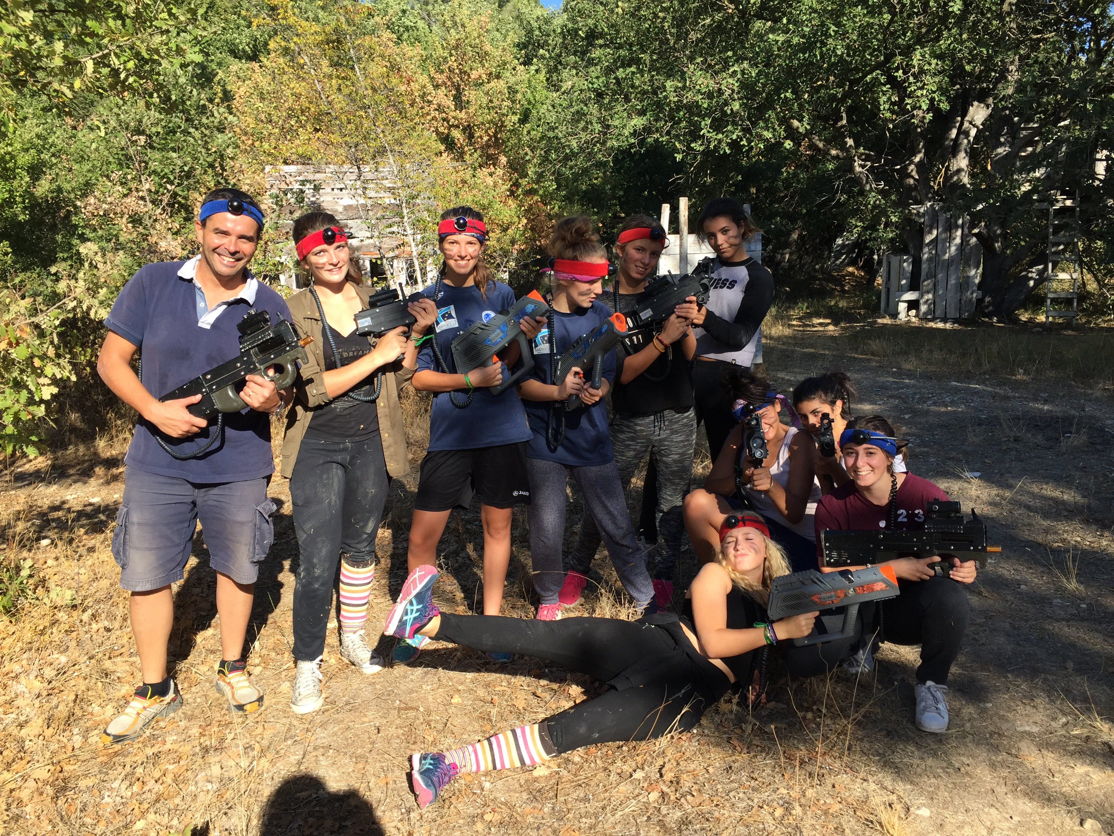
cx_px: 557
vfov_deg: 48.2
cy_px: 418
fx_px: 933
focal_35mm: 29
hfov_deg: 61.7
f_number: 2.2
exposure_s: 1/1068
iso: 32
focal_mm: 4.15
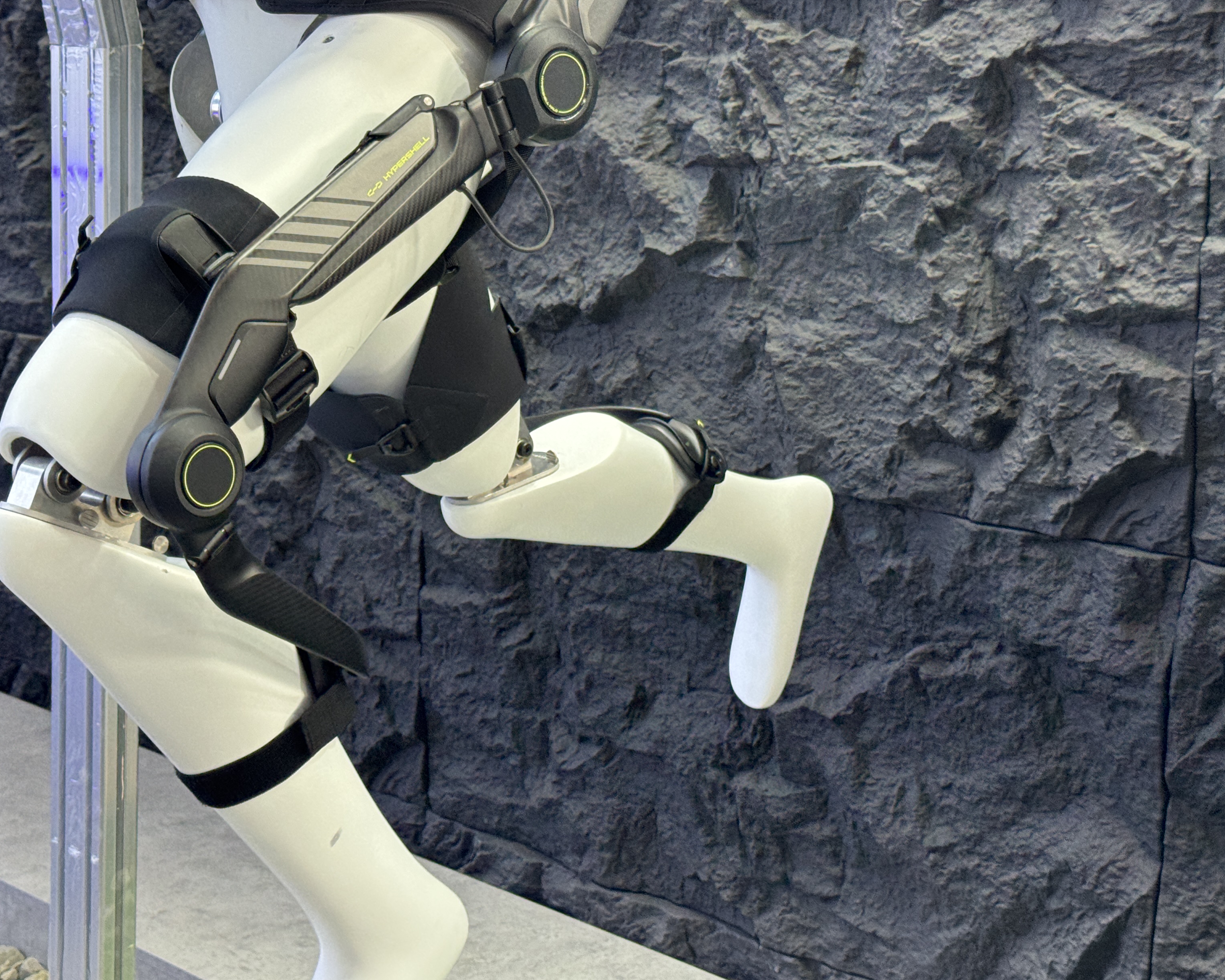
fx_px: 2248
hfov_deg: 30.4
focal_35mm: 62
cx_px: 507
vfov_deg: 24.6
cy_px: 406
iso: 80
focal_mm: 6.76
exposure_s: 1/100
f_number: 1.78
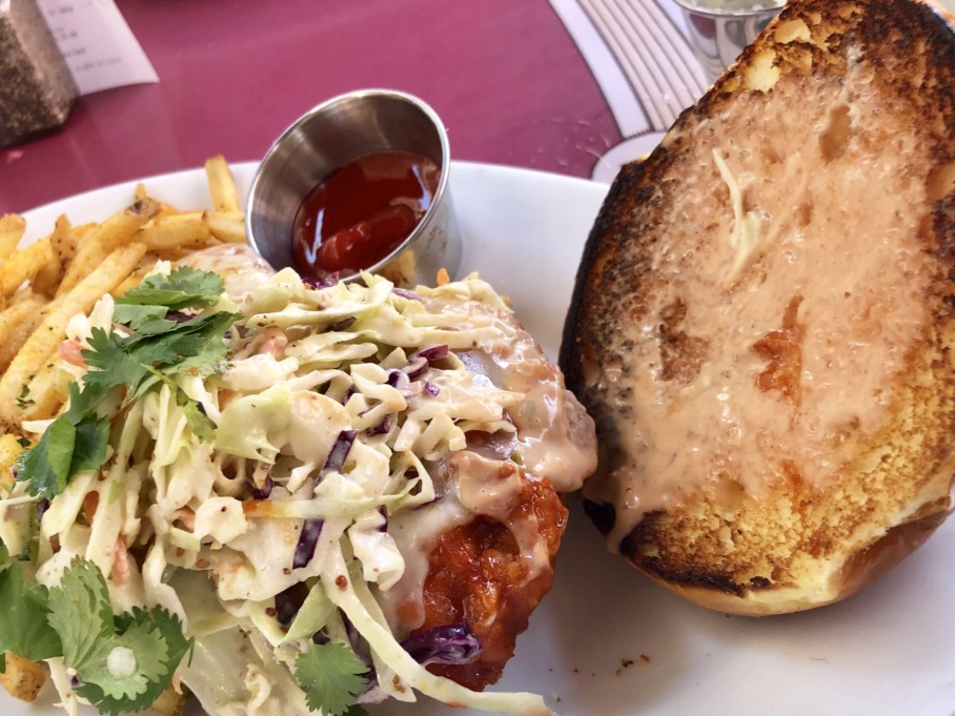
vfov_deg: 38.5
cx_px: 365
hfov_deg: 49.7
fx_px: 1021
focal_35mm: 37
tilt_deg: -40.9
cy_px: 427
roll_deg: +26.5
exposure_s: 1/120
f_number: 1.8
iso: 64
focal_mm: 4
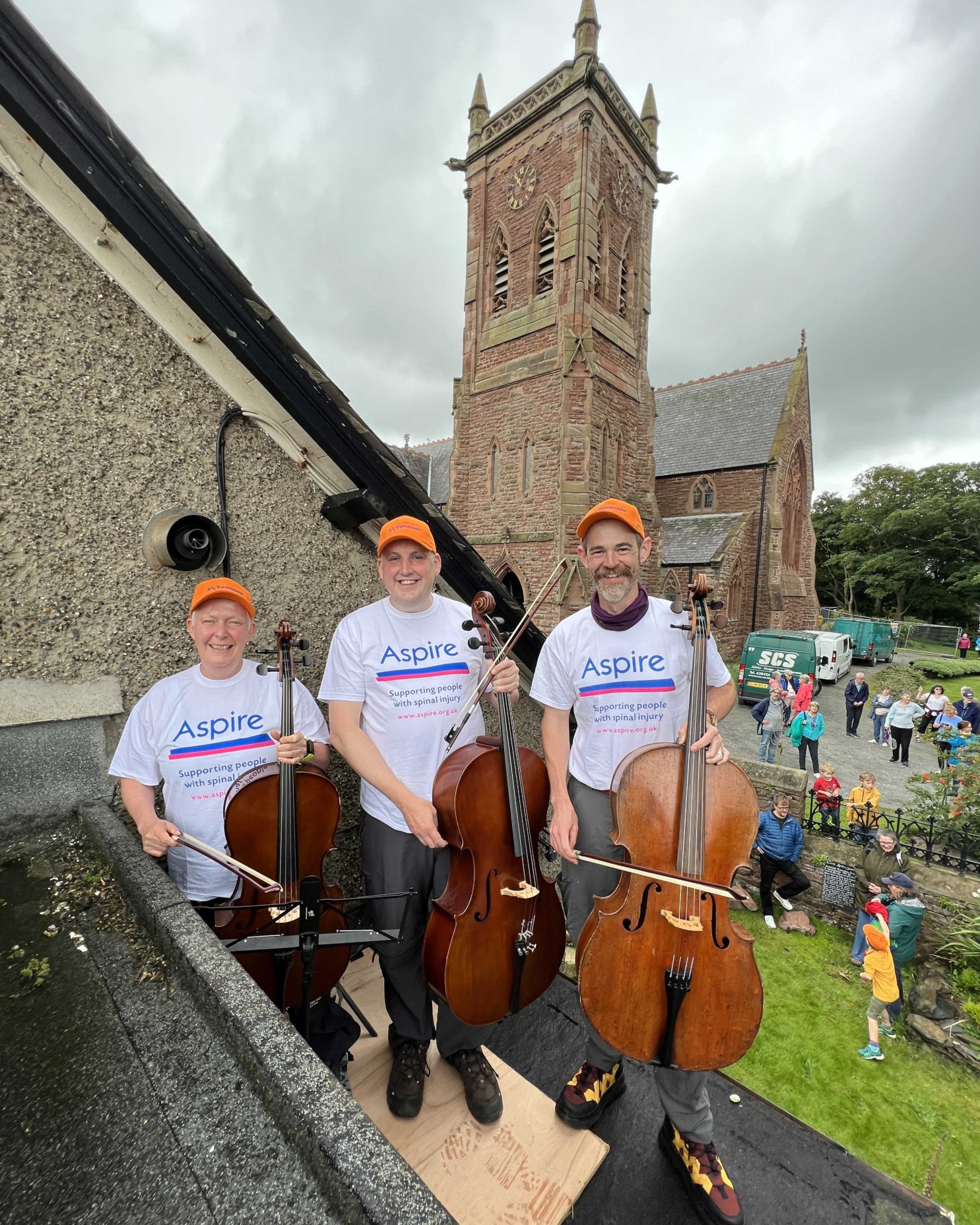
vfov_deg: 100.6
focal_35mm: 14
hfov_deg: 88.0
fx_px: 508
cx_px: 480
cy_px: 641
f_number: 1.8
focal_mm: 1.57
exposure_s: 1/218
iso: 32
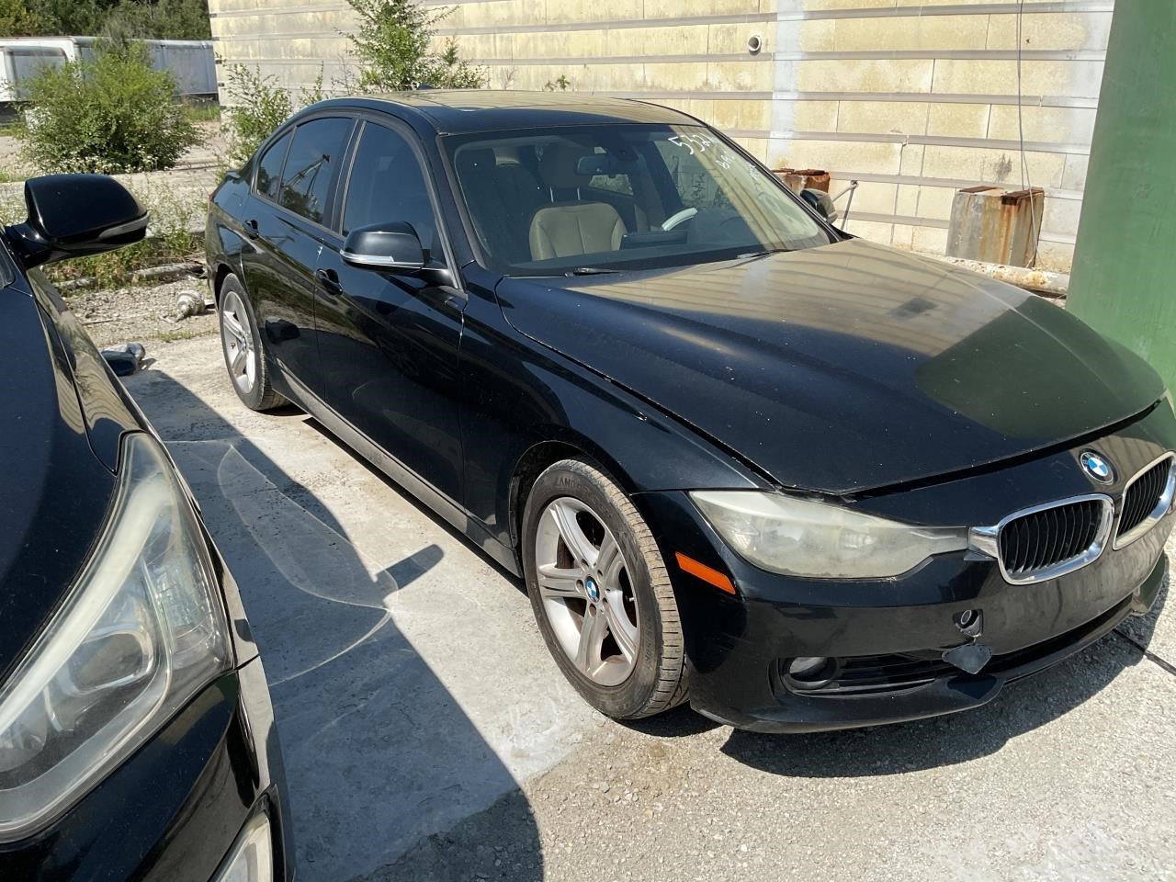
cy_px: 441
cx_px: 588
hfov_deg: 61.7
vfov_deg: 48.2
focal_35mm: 29
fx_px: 985
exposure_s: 1/2227
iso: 16
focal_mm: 3
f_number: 1.8
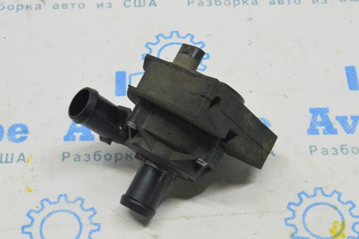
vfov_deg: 16.5
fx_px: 822
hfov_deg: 24.6
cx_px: 180
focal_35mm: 82
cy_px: 120
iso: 6400
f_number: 20
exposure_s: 1/20
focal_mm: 55
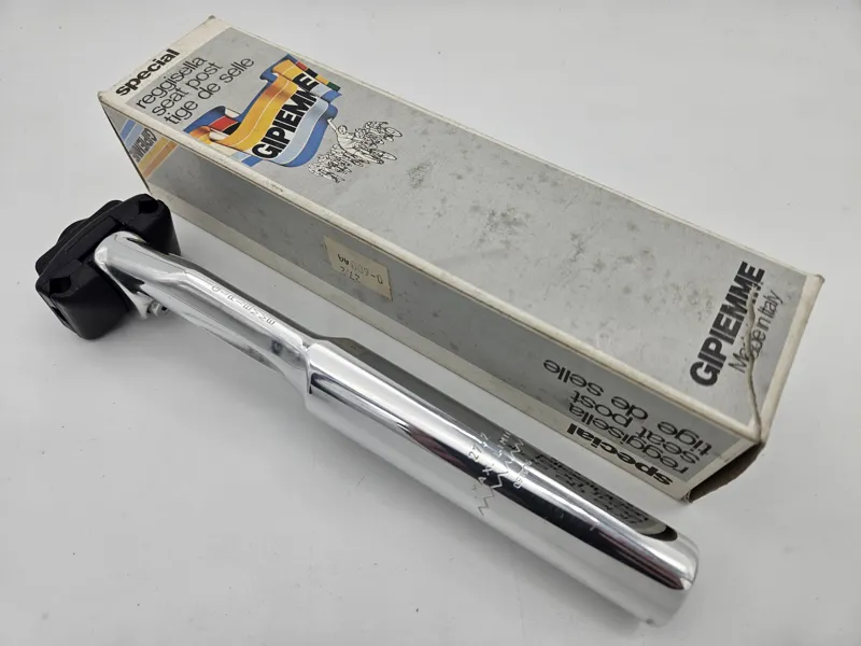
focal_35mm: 23
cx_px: 430
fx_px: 572
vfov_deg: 58.9
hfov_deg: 73.9
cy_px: 323
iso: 25
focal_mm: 5.4
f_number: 1.8
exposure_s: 1/292
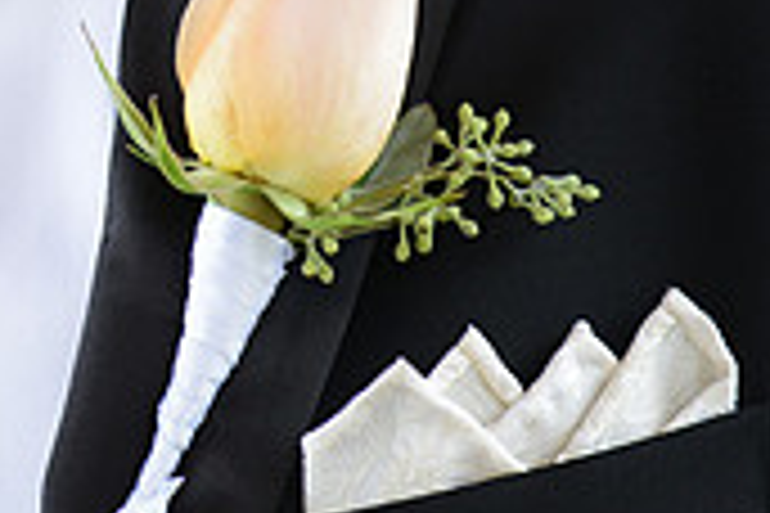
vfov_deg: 2.1
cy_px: -38
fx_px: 13795
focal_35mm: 645
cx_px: -117
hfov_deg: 3.2
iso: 320
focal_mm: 190
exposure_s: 1/160
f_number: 3.5
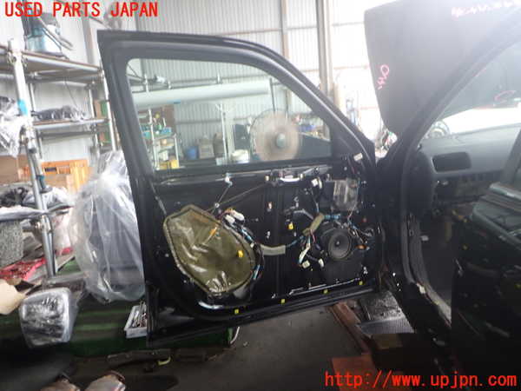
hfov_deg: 60.0
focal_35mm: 30
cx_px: 260
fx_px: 452
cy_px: 196
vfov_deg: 46.8
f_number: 2.3
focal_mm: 5.4
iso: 200
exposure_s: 1/60
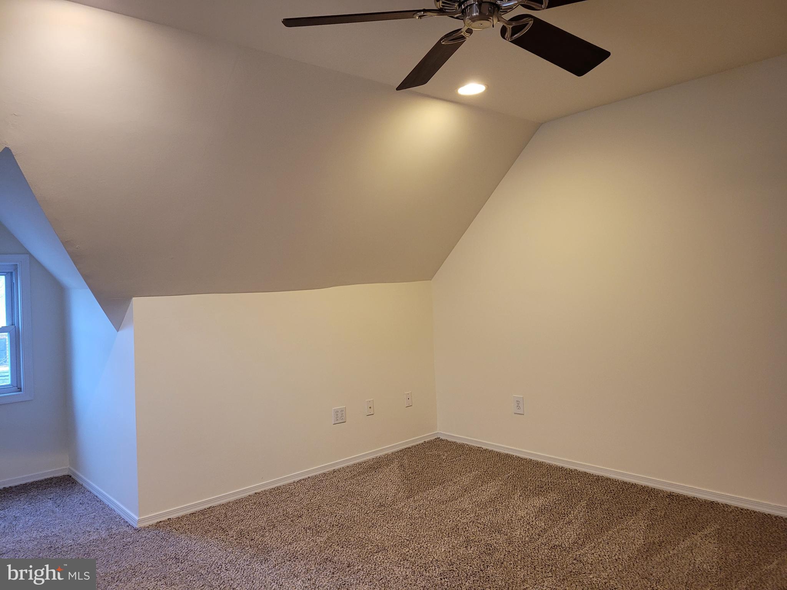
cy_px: 295
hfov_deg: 67.3
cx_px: 394
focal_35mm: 26
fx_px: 591
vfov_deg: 53.1
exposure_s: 1/39
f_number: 1.8
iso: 250
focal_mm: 5.4
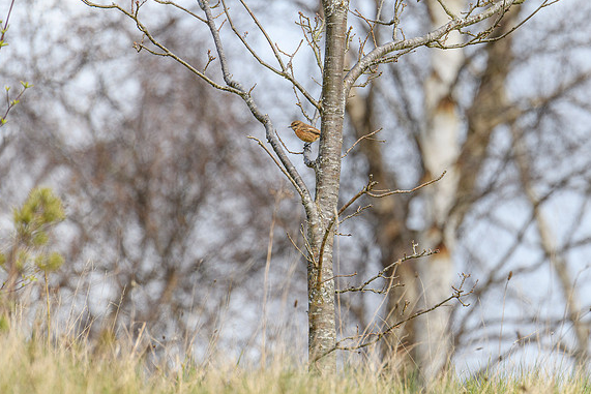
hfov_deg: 4.0
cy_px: 147
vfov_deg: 2.7
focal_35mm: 511
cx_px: 370
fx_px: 8391
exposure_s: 1/1600
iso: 400
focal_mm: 400
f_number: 6.3
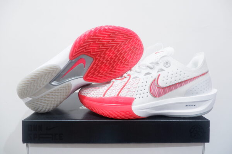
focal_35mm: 23
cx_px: 116
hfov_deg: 76.1
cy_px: 77
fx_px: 148
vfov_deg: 55.0
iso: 800
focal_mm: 15
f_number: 3.5
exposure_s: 1/25
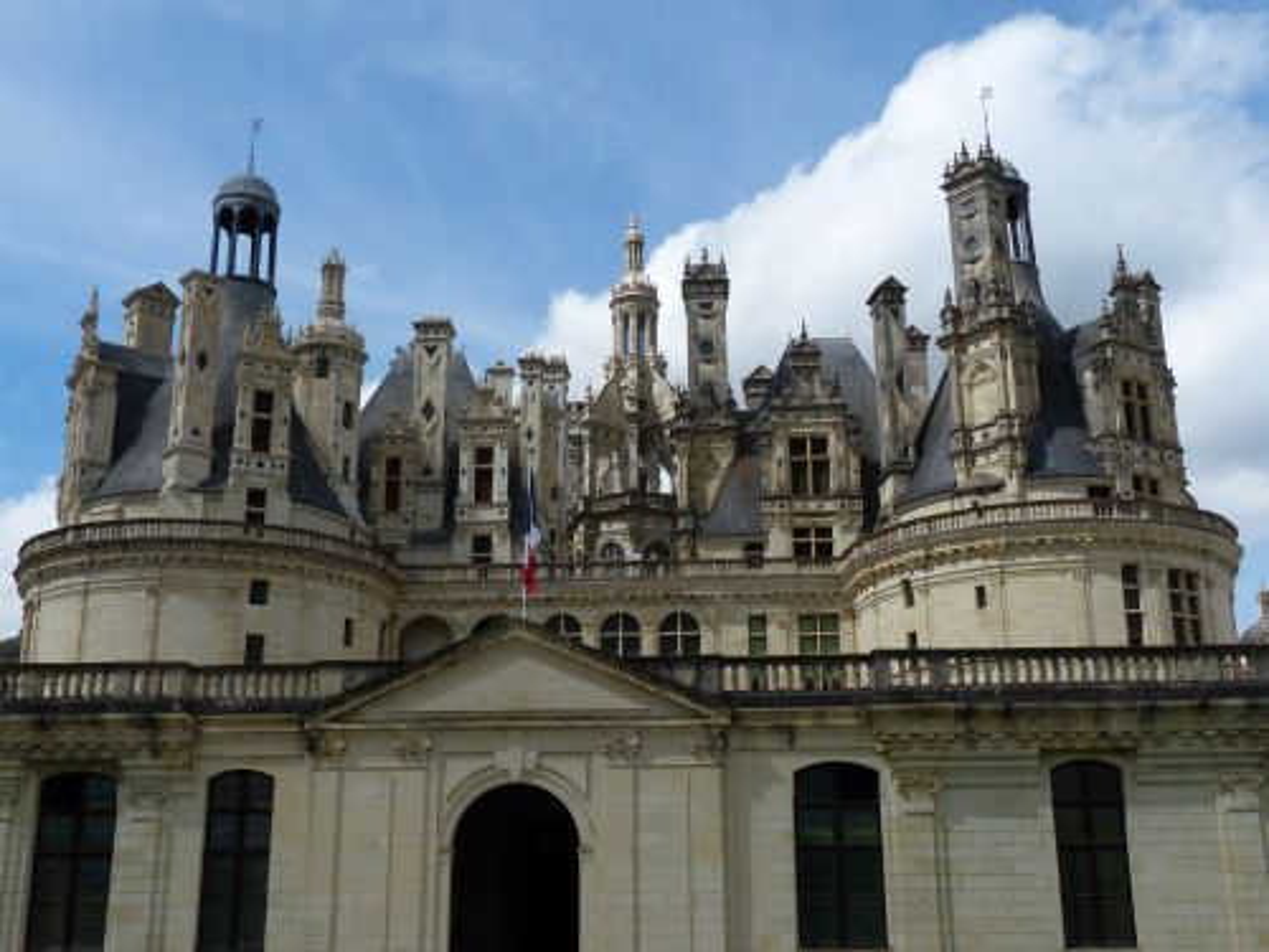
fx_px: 1430
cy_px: 476
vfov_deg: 36.8
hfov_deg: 47.9
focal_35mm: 39
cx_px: 634
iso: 100
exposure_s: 1/1300
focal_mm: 7
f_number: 4
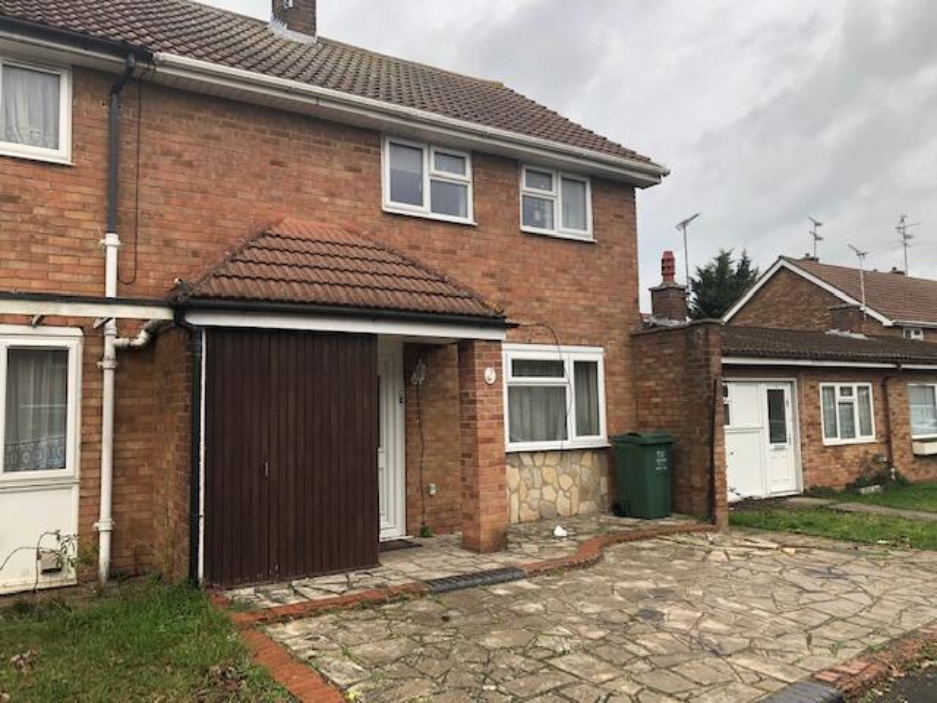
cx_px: 468
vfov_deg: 49.7
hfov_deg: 63.4
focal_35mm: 28
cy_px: 352
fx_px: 758
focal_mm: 3.99
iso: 20
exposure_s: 1/209
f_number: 1.8
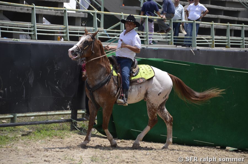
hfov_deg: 8.9
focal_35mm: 232
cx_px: 124
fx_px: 1598
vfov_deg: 5.9
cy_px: 82
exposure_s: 1/640
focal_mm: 155
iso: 200
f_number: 5.6
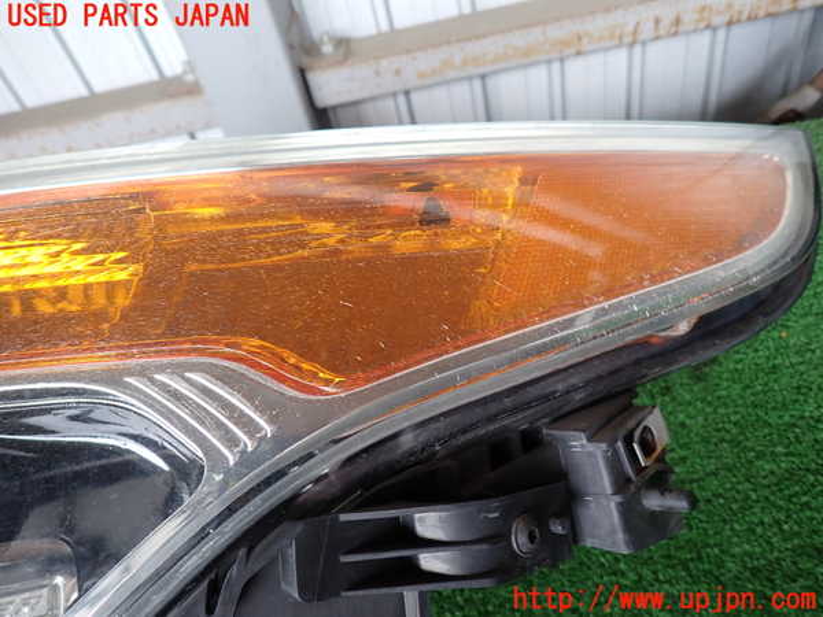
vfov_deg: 54.9
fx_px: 594
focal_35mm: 25
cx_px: 412
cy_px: 308
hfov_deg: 69.4
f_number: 2
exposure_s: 1/60
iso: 125
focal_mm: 4.5
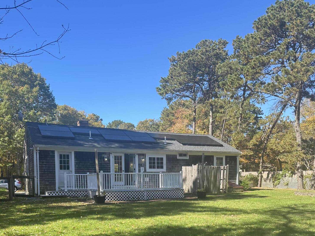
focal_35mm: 33
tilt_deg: -1.5
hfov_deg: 55.4
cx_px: 157
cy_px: 187
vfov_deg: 41.2
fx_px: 300
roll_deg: -0.1
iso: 80
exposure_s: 1/1433
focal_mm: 6.86
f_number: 1.78
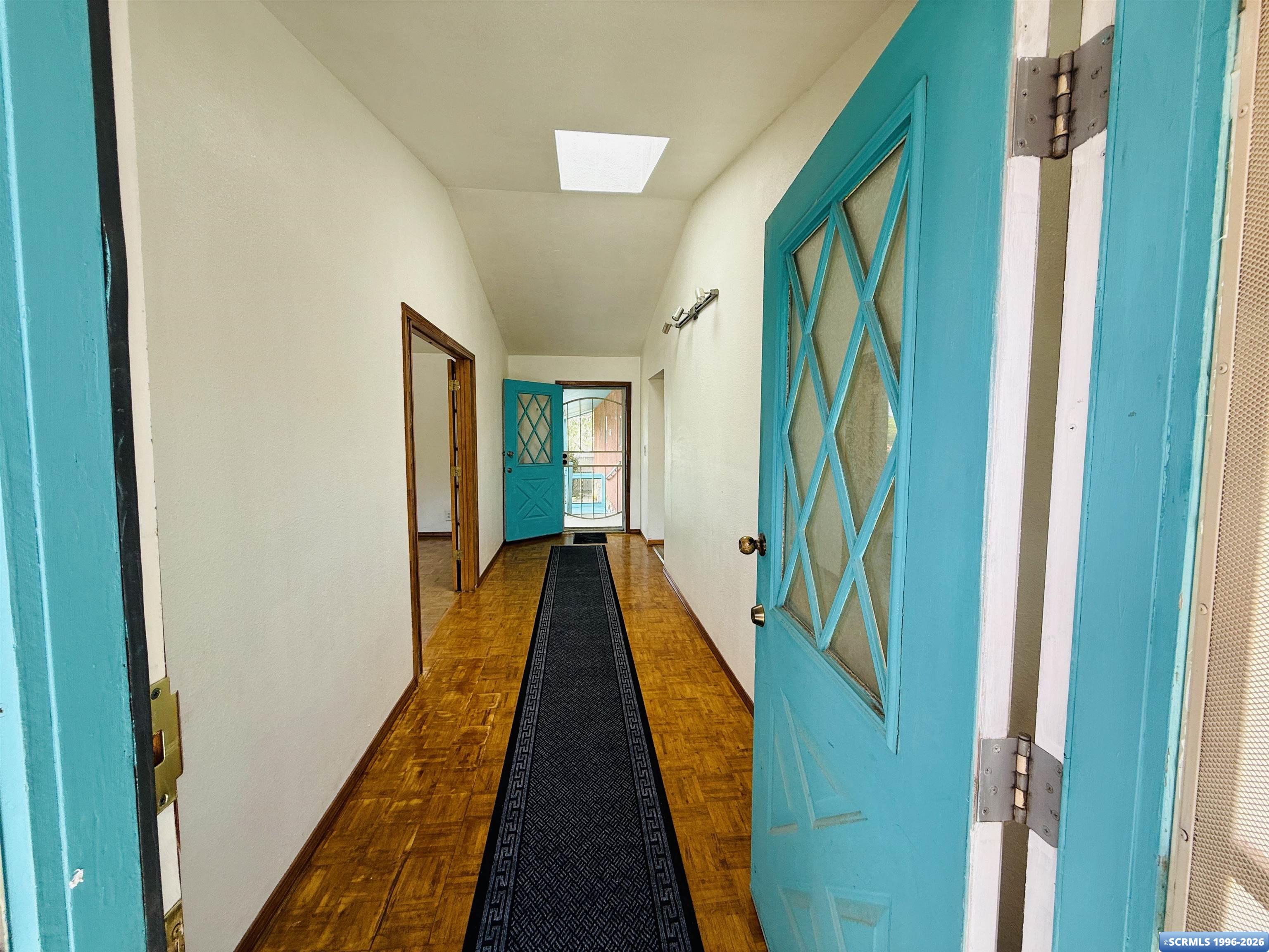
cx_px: 634
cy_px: 476
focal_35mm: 14
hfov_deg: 102.1
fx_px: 513
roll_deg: +0.5
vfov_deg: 85.7
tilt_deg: -5.3
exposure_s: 1/99
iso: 50
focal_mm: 2.22
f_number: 2.2
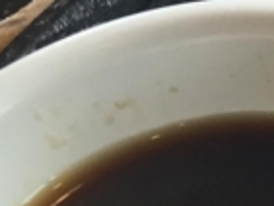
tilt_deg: -43.2
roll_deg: -1.4
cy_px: 117
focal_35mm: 203
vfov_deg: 7.3
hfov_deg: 8.0
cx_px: 900
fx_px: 1608
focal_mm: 3.99
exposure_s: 1/120
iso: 32
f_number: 1.8
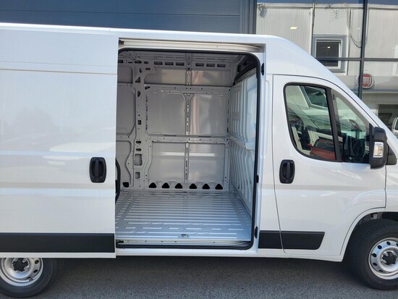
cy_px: 150
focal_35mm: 26
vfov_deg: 53.1
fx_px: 299
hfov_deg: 67.3
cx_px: 199
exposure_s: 1/756
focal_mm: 5.4
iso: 40
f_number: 1.8
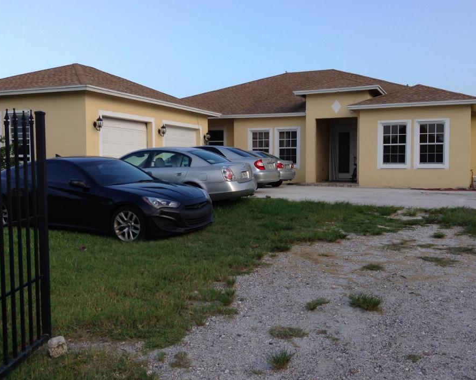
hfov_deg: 49.0
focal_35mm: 37
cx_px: 266
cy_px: 187
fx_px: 521
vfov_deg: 40.1
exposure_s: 1/164
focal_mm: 3.3
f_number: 2.4
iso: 25
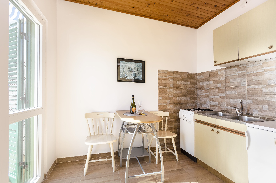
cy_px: 94
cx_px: 142
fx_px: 122
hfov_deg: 96.8
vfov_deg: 73.5
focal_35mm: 16
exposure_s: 1/125
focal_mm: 10
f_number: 8
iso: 250
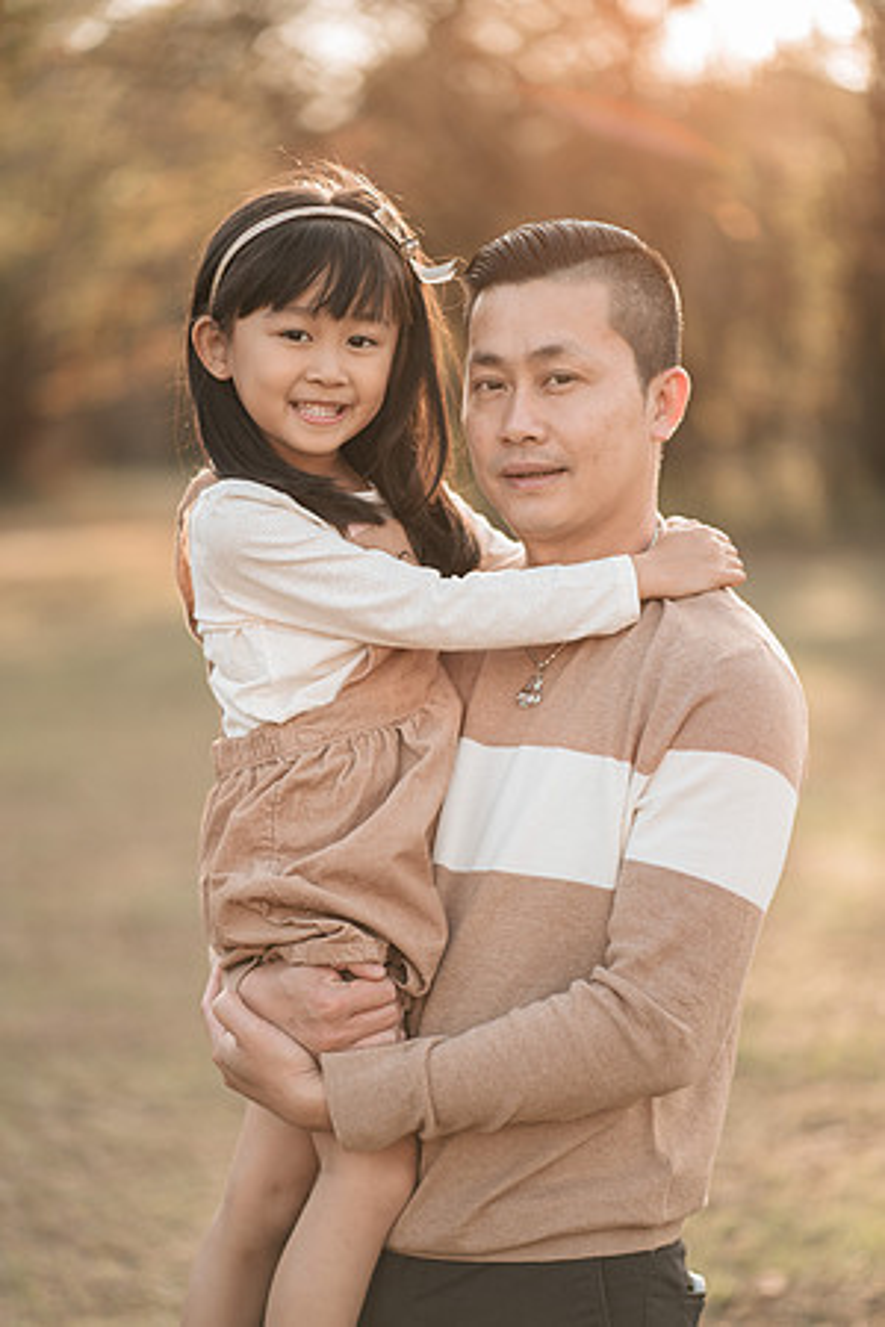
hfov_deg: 16.1
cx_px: 442
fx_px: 3134
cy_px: 664
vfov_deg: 23.9
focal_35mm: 85
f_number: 1.8
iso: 80
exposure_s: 1/400
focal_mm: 85
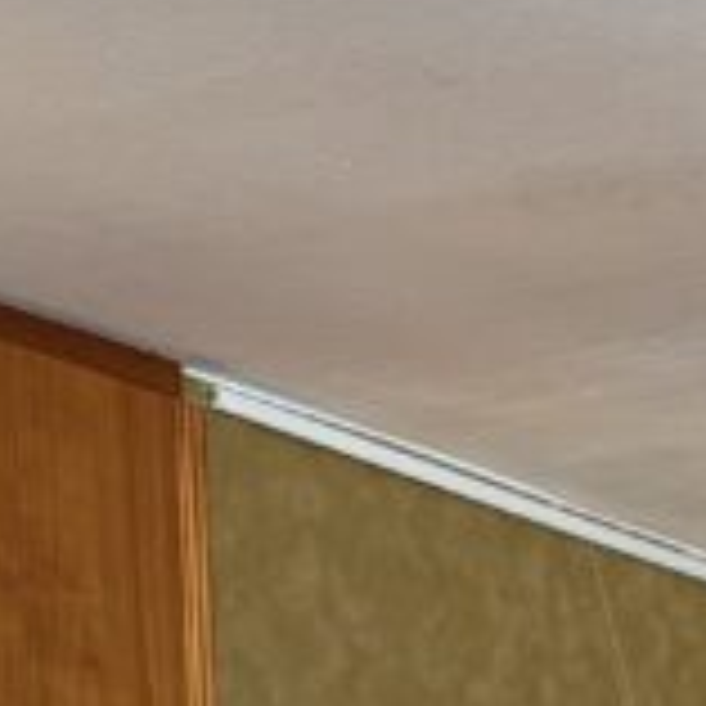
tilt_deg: +1.0
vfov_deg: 10.7
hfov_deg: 11.4
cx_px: 818
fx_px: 3461
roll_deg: +3.2
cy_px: 1367
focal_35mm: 150
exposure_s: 1/49
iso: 125
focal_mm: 5.96
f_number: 1.6
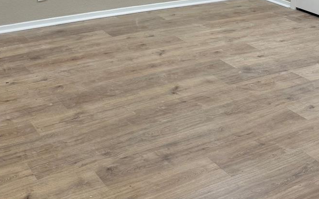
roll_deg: -0.7
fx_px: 513
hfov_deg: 34.5
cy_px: -87
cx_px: 148
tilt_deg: -6.6
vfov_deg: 19.6
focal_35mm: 59
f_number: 1.78
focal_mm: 6.76
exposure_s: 1/60
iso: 125
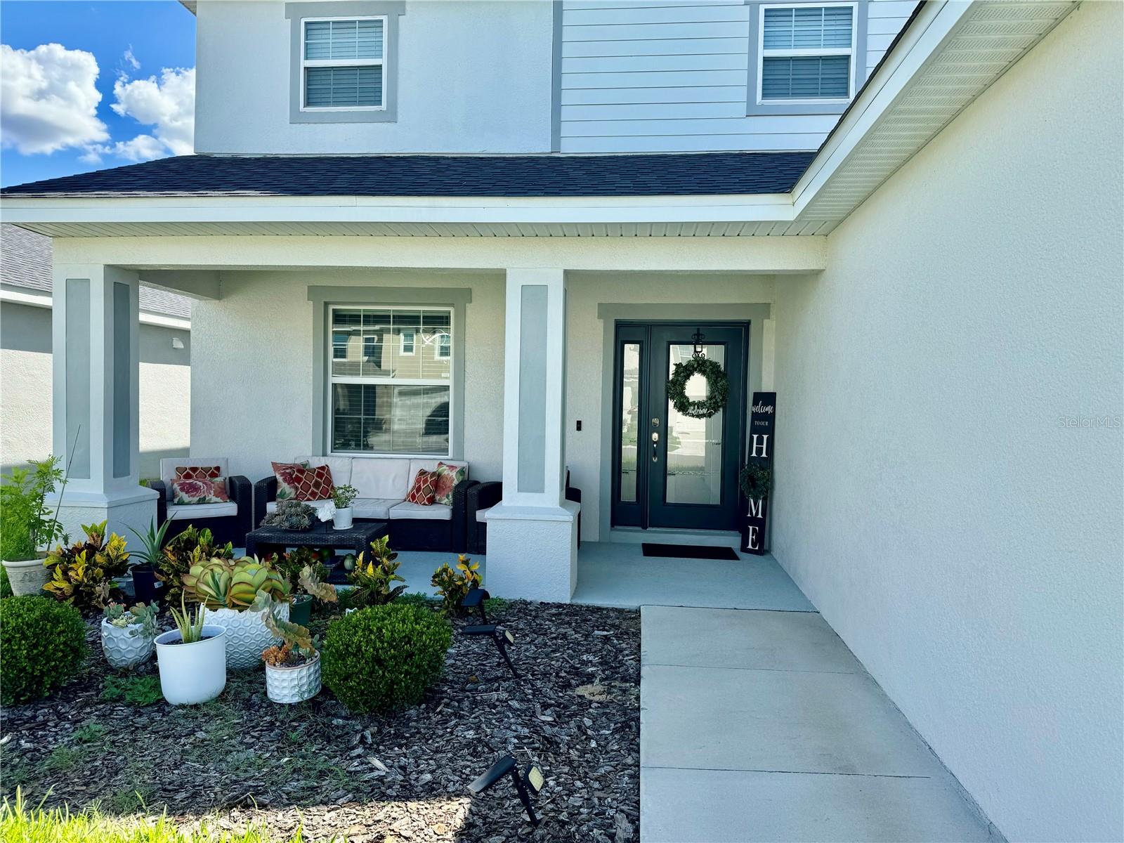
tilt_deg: -1.0
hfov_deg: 71.6
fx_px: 779
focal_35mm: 24
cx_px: 562
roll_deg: -0.4
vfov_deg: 56.8
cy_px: 422
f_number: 1.78
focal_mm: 6.76
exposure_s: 1/1597
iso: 80
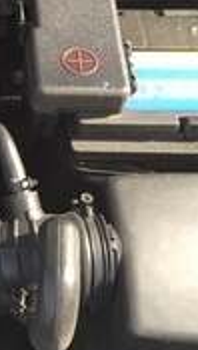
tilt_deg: -47.8
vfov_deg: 17.7
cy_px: 45
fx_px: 1106
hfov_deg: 9.4
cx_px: -226
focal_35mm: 119
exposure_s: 1/160
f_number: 2.2
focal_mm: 4.15
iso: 32
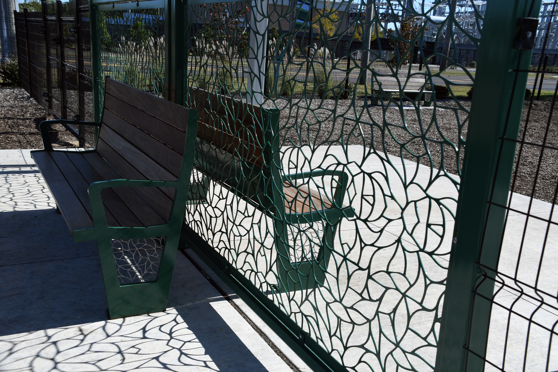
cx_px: 279
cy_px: 186
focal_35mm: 39
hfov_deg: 49.6
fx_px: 604
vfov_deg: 34.2
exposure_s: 1/1600
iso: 400
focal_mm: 26
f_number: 7.1
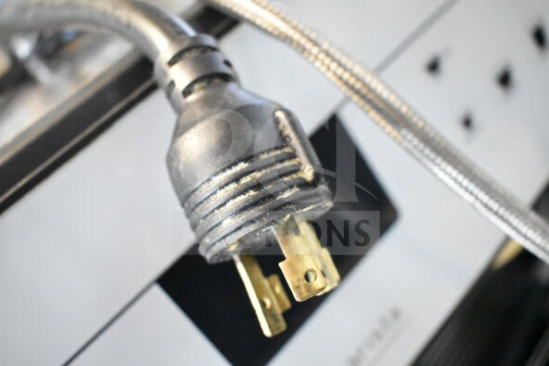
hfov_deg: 51.9
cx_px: 275
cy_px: 182
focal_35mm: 37
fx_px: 564
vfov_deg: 35.9
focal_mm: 24
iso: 8000
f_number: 4
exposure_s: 1/40
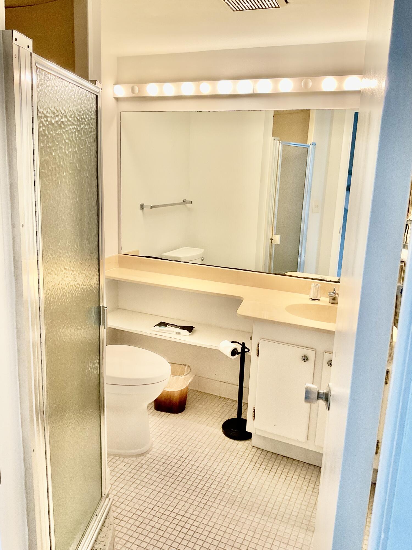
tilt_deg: -13.0
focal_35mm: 29
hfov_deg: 48.2
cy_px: 275
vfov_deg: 61.7
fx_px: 460
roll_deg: -2.3
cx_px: 206
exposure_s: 1/60
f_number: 1.8
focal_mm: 3
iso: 80
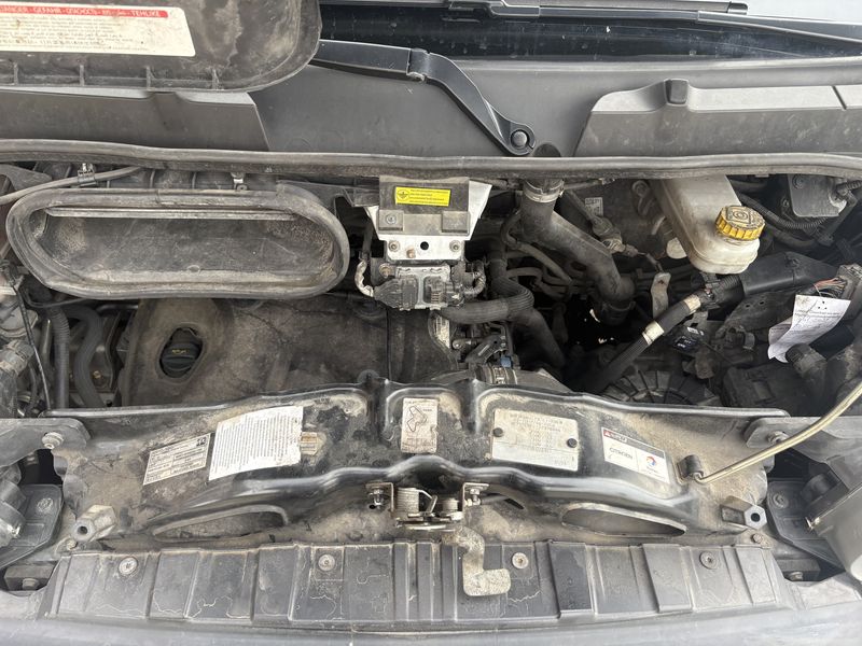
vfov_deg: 53.1
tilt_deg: -46.7
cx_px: 431
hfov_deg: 67.3
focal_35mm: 26
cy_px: 323
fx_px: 647
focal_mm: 5.96
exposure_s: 1/230
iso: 80
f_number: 1.6
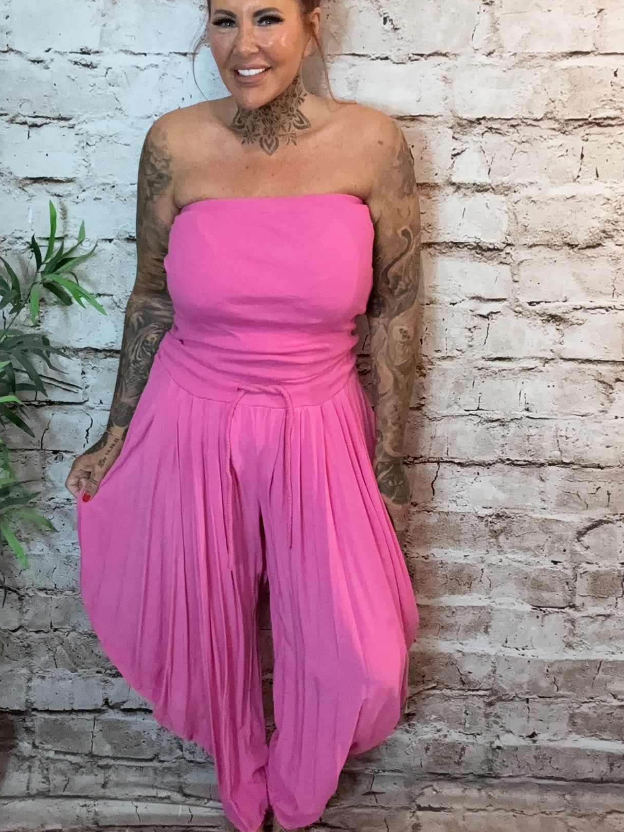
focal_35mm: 38
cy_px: 392
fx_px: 913
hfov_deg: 37.5
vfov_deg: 48.9
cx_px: 242
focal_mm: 2.69
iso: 200
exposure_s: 1/33
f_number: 1.9
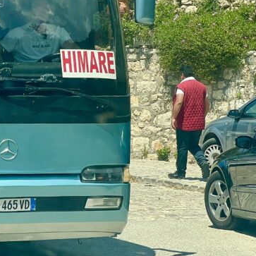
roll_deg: -3.2
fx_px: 1606
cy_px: 37
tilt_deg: +4.9
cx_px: -22
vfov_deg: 9.1
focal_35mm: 192
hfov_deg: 9.0
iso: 32
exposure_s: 1/552
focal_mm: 9
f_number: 2.8
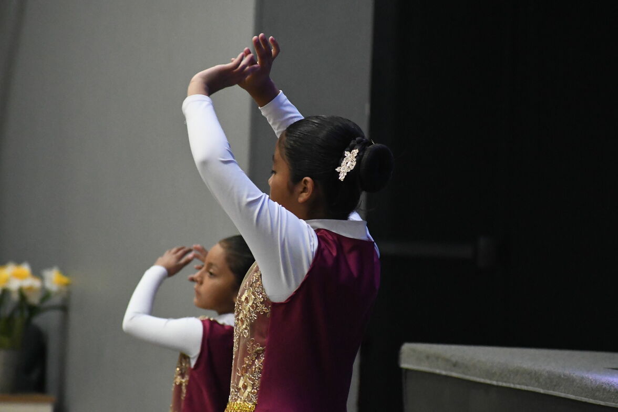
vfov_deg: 3.1
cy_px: 206
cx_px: 309
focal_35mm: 440
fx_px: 7553
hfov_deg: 4.7
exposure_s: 1/160
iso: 6400
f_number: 6.3
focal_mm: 220
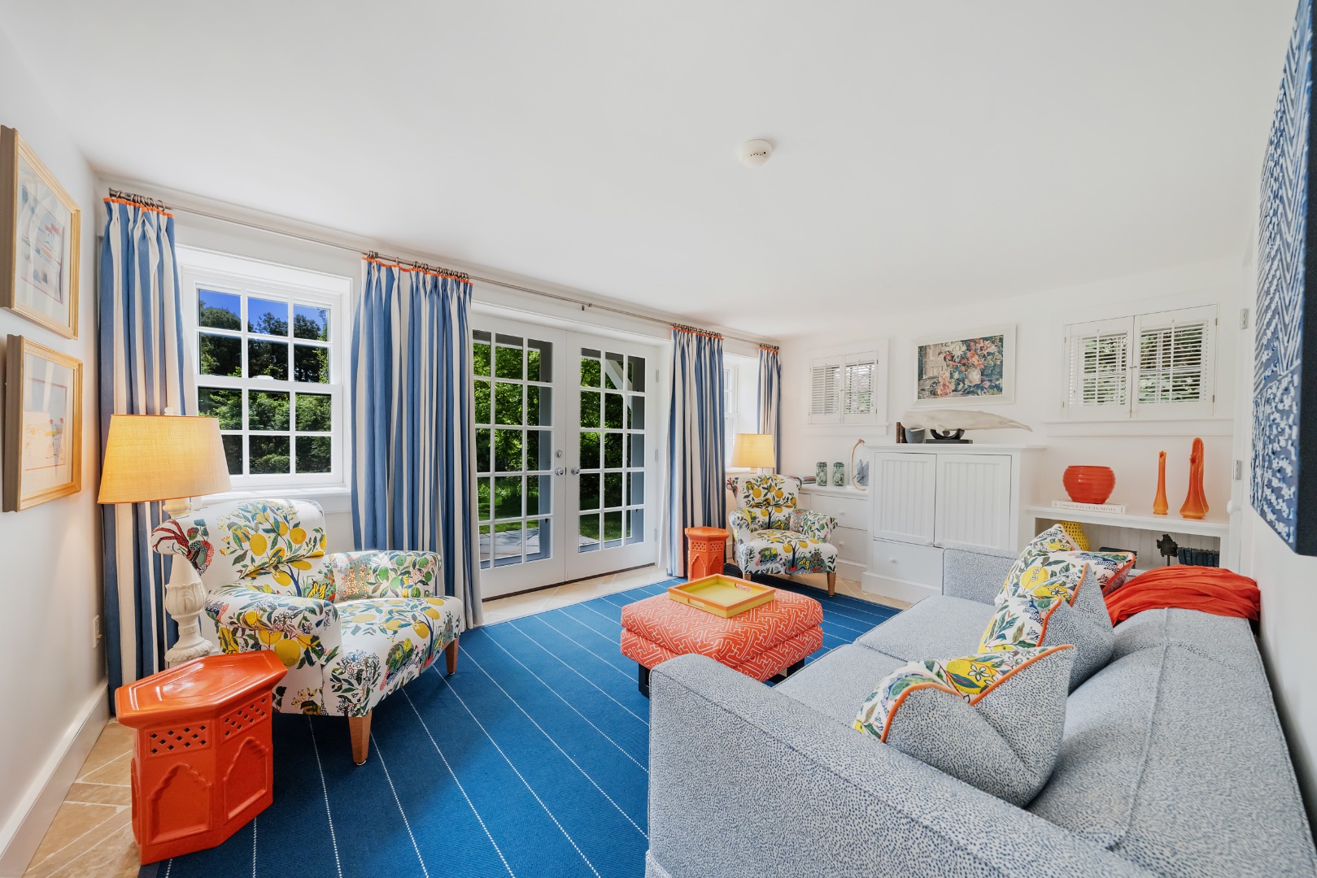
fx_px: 439
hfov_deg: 112.6
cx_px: 658
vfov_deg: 90.0
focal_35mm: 12
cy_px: 439
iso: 3200
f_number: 7.1
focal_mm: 12
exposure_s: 1/125
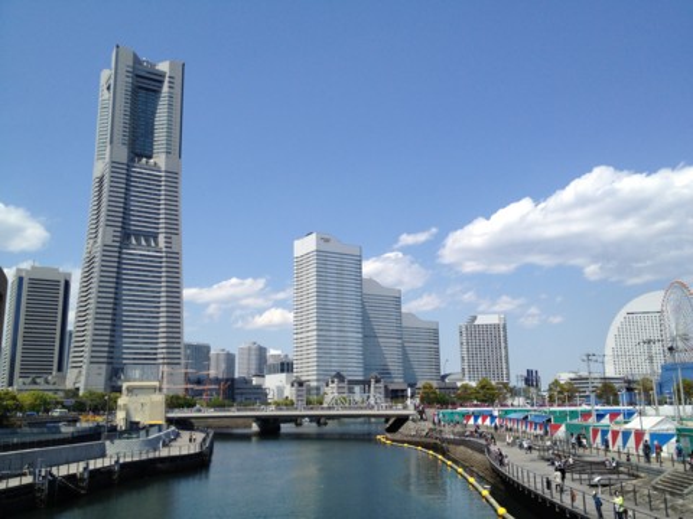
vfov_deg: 40.7
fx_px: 701
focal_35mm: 35
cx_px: 346
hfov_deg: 52.6
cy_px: 260
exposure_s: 1/2404
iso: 50
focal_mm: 4.28
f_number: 2.4
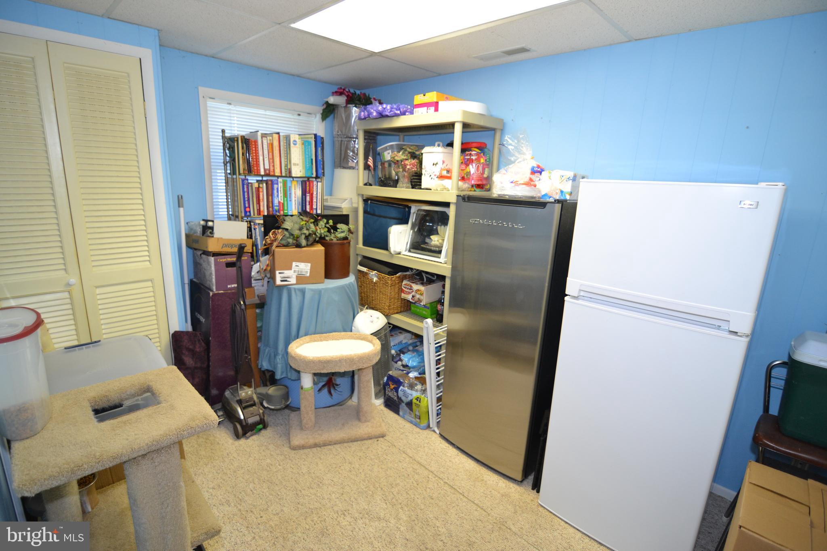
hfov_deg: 95.0
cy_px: 276
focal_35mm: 16
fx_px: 379
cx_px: 414
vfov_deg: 72.0
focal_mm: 11
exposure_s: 1/60
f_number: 2.8
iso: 500
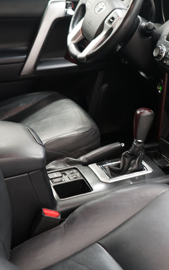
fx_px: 442
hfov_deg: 20.8
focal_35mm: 60
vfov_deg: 34.0
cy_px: 137
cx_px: 177
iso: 800
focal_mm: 28
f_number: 4.5
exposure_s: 1/6
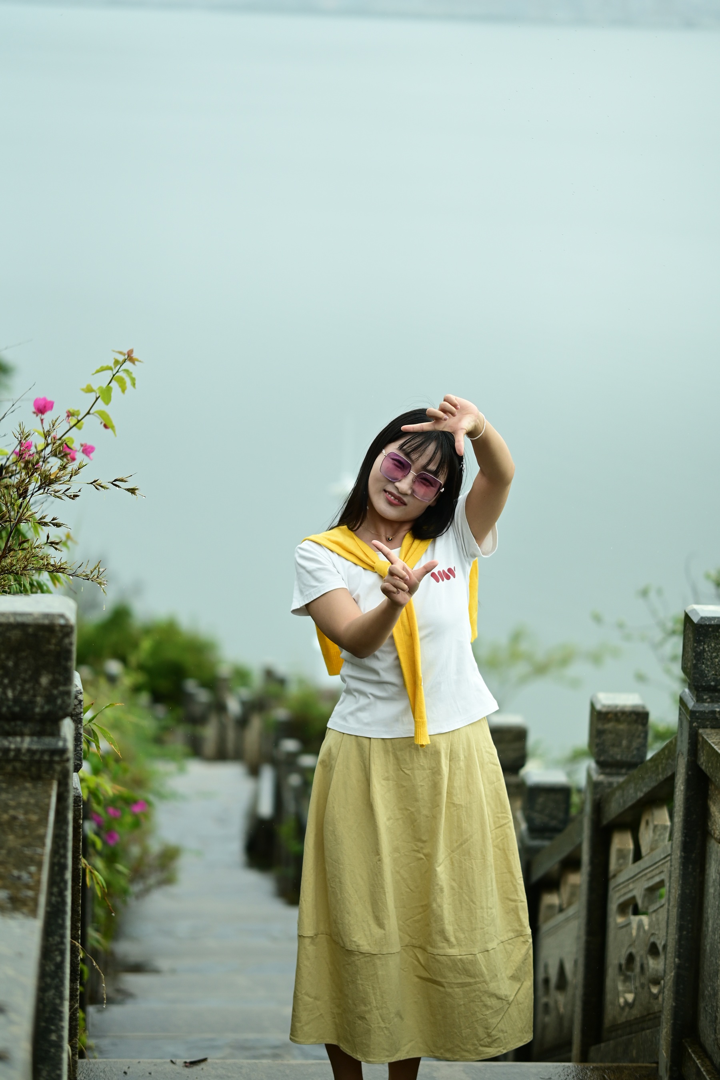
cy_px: 540
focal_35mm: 84
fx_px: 2520
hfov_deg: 16.3
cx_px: 360
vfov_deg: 24.2
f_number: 1.4
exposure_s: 1/2000
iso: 125
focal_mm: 56
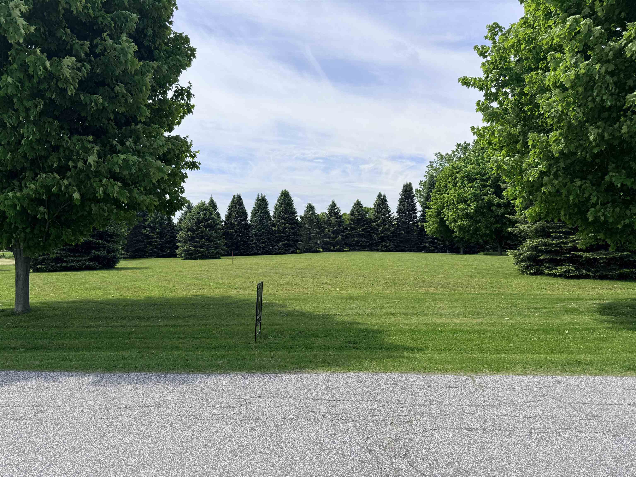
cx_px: 318
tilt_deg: +2.5
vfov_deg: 56.8
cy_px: 238
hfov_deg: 71.6
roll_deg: -0.1
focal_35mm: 24
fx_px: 441
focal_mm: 6.76
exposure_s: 1/6711
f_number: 1.78
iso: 80
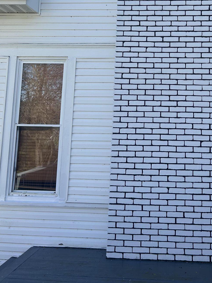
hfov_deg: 30.8
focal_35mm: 46
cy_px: 58
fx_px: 376
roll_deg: -1.5
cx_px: 168
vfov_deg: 39.7
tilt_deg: +9.4
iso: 50
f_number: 1.5
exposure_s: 1/1068
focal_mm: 5.7
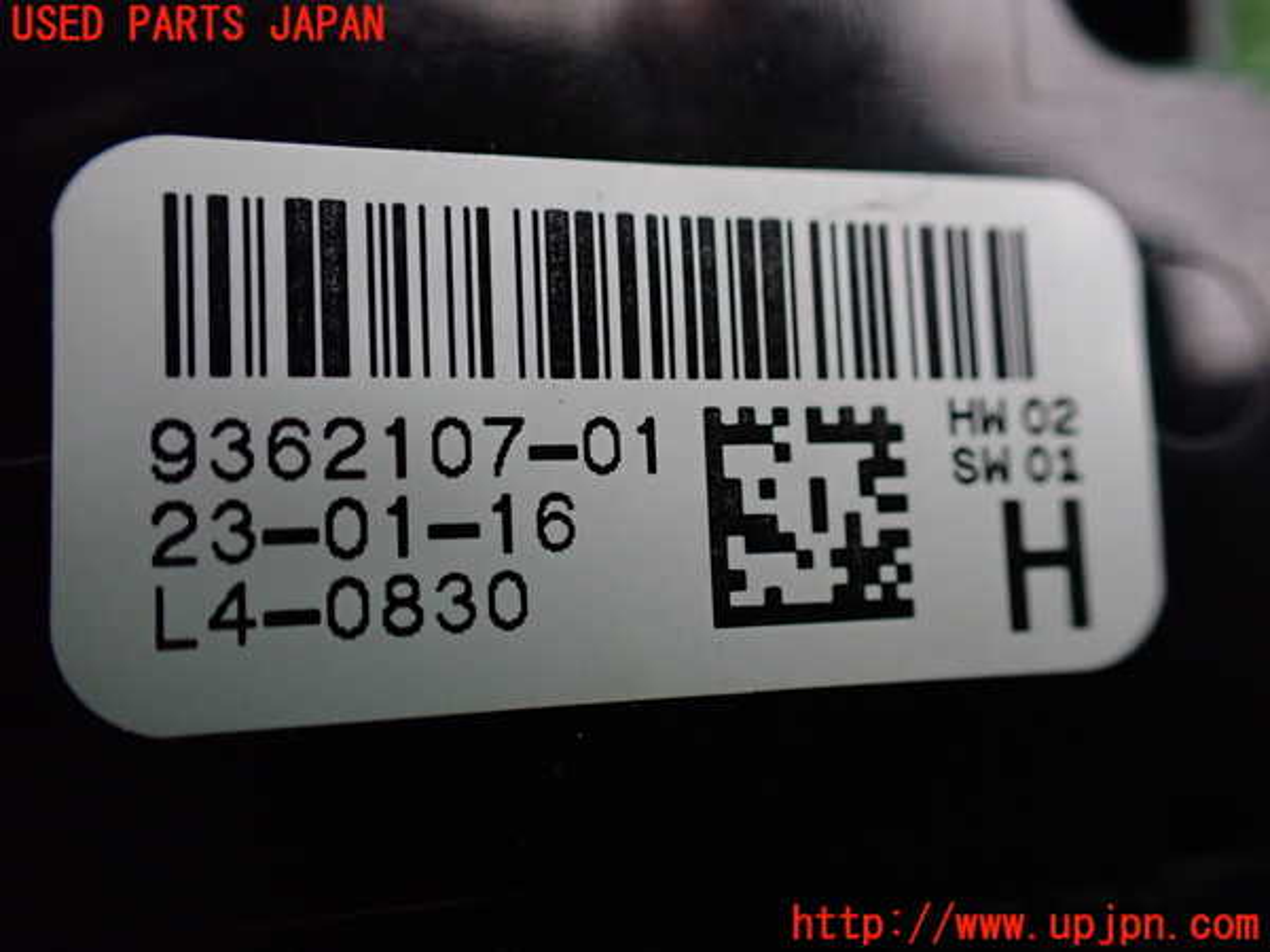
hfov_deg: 60.0
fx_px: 1101
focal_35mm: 30
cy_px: 476
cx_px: 635
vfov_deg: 46.8
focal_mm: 5.4
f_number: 2.3
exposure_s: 1/125
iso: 800
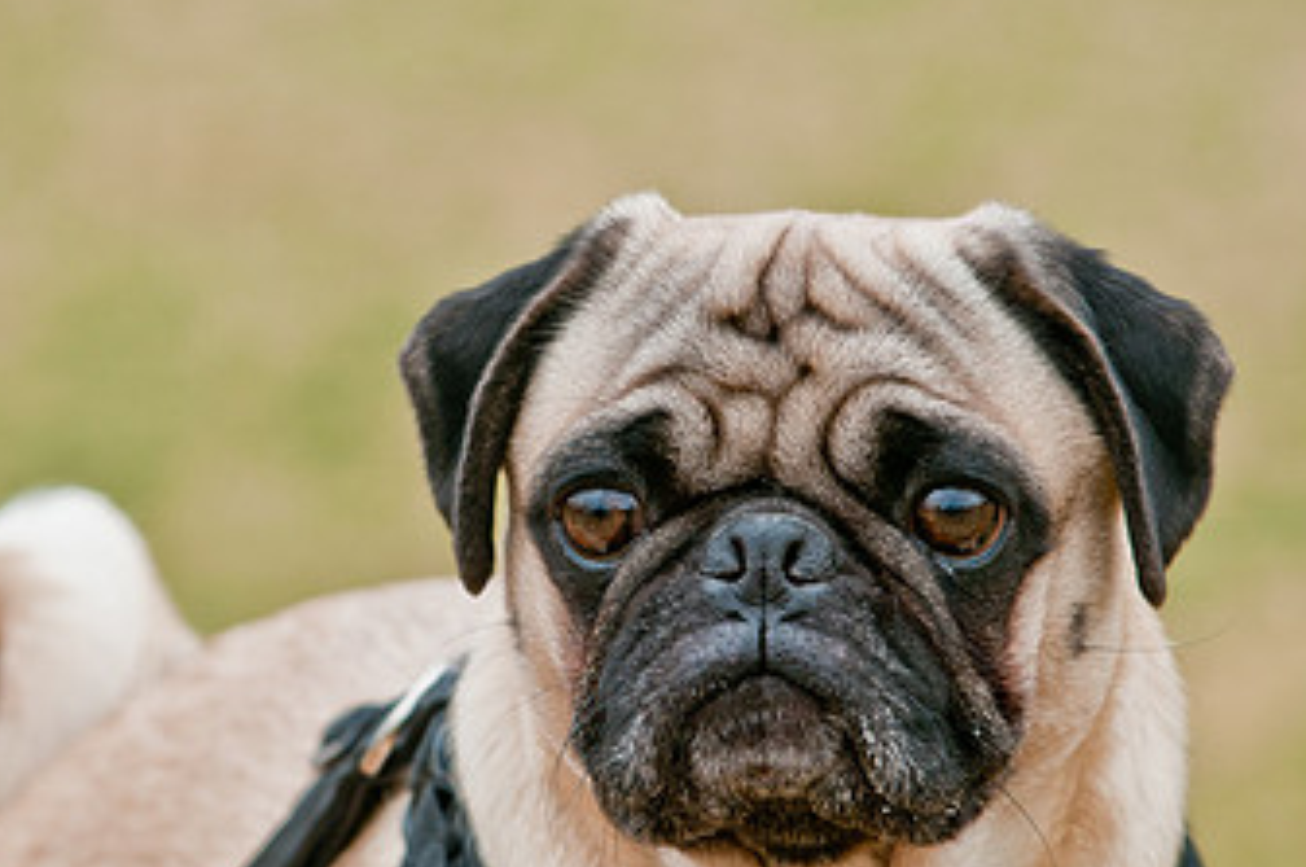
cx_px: 482
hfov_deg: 4.6
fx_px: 16405
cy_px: 449
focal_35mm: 453
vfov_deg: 3.0
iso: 200
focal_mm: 175
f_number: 5
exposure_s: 1/500
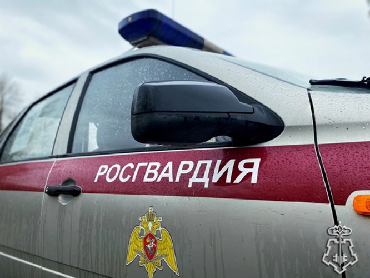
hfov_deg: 67.3
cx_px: 185
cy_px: 139
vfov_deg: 53.1
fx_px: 278
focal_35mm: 26
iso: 32
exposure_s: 1/1082
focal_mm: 4.25
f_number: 1.8
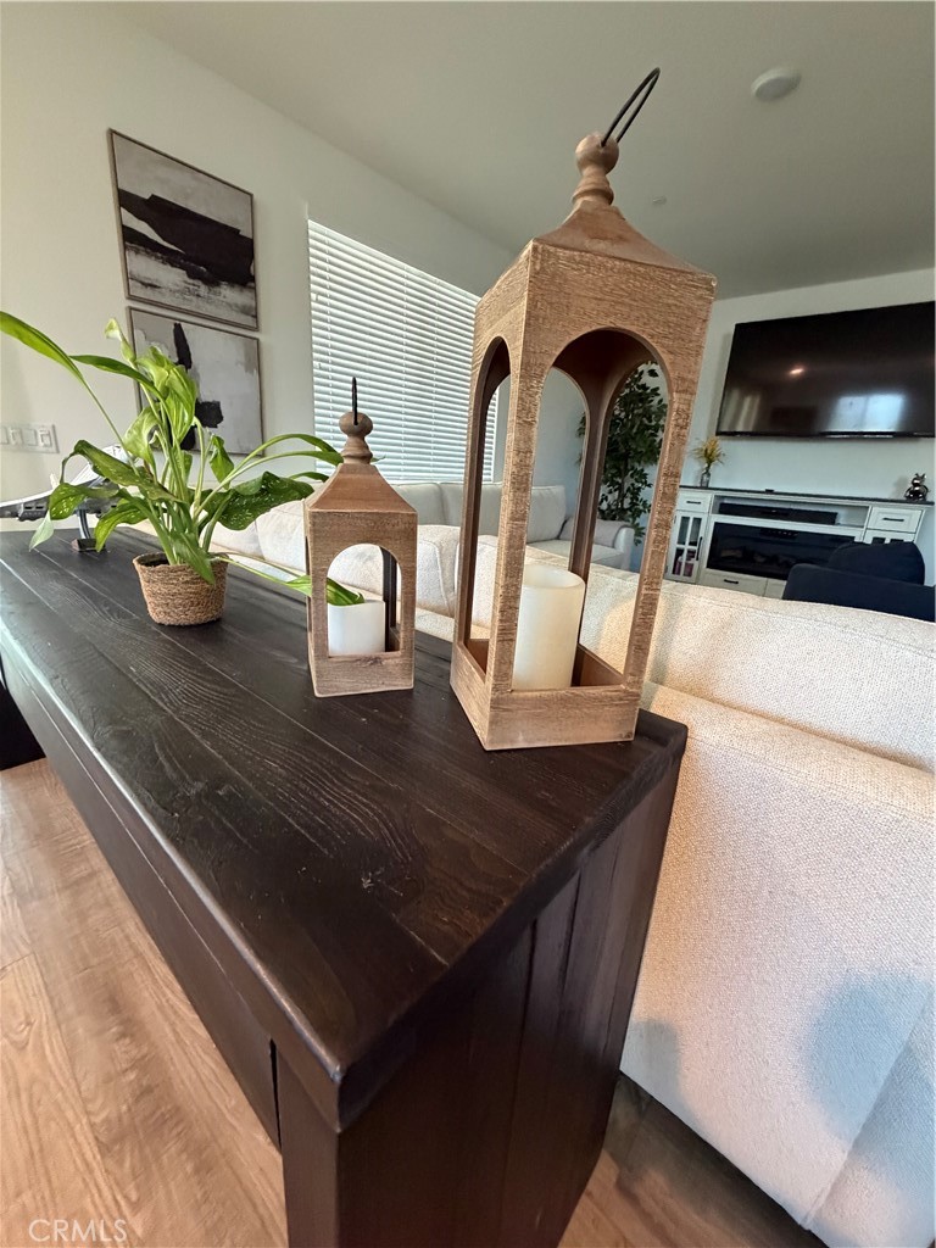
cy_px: 624
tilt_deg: -16.8
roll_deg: -1.9
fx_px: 505
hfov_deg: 85.7
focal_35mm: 14
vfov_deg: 102.1
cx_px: 468
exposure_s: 1/60
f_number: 2.2
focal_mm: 2.22
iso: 640
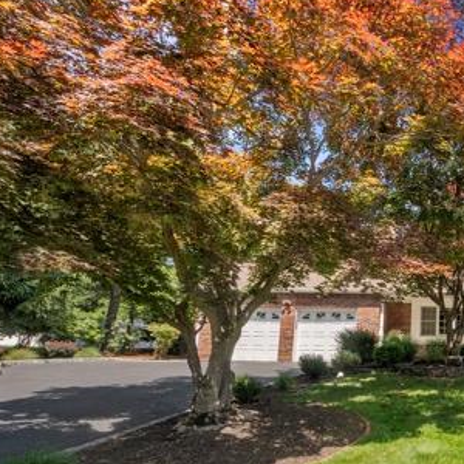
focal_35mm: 29
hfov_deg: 46.1
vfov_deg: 54.4
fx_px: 440
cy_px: 312
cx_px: 470
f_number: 9
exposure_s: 1/160
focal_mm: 16
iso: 250
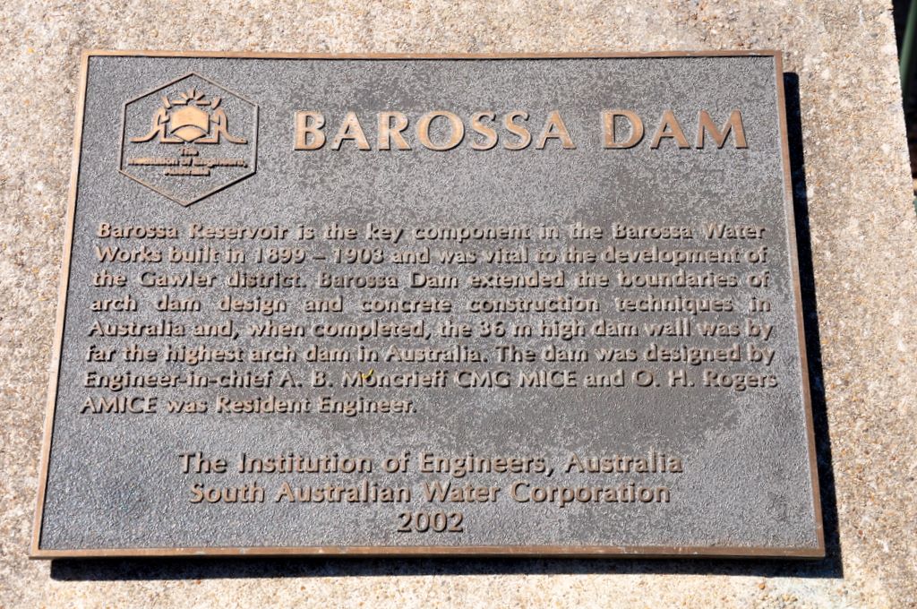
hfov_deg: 29.9
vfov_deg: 20.1
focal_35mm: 68
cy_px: 304
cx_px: 458
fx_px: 1717
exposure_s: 1/250
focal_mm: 45
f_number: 10
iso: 200
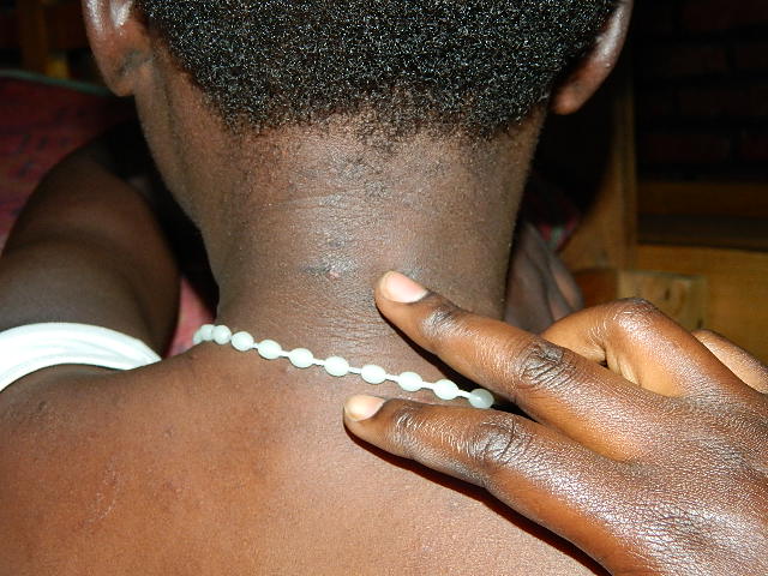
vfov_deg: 30.9
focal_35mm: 47
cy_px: 288
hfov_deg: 40.4
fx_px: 1043
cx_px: 384
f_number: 3.6
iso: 200
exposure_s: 1/50
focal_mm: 8.4
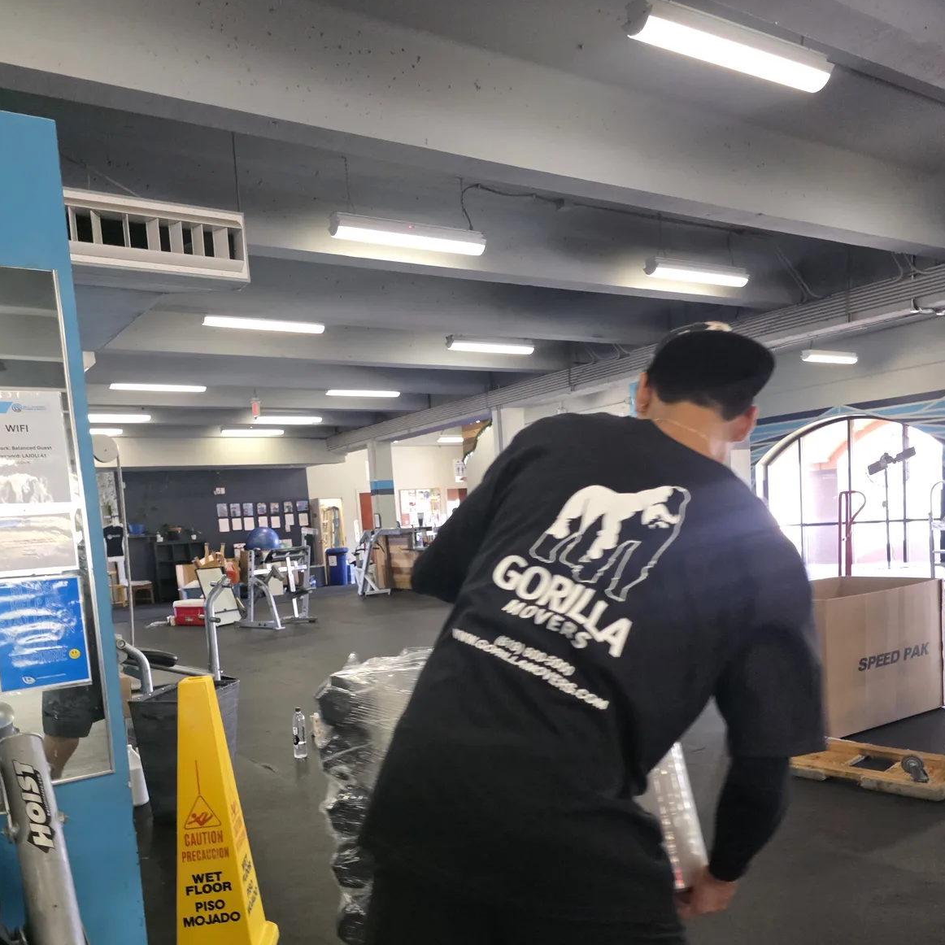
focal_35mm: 28
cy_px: 633
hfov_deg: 57.3
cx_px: 461
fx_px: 865
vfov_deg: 56.0
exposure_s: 1/120
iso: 1000
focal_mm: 6.3
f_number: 1.7
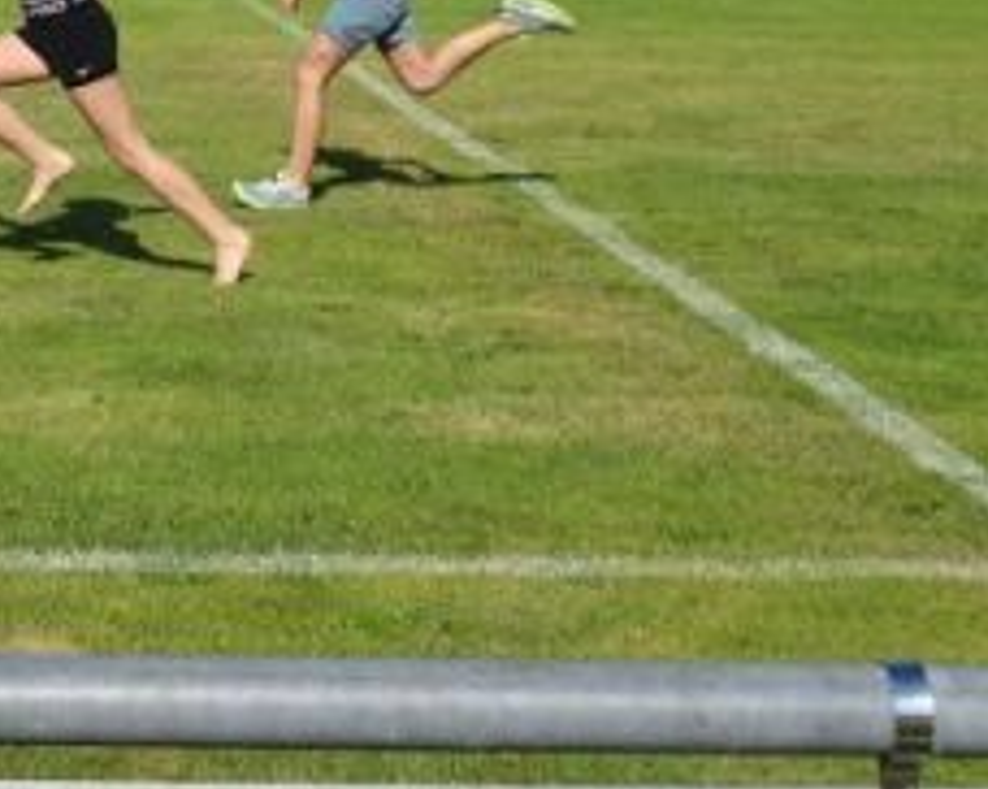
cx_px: -104
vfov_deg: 13.5
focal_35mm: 113
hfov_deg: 16.5
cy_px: 87
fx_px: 3301
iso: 80
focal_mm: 5.61
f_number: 4
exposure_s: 1/1000
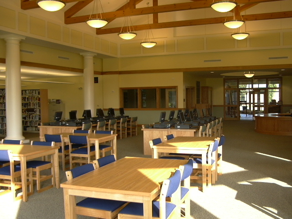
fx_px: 295
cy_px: 110
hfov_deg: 52.6
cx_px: 146
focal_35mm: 35
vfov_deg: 40.7
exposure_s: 1/84.1
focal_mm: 5.4
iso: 100
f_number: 2.8
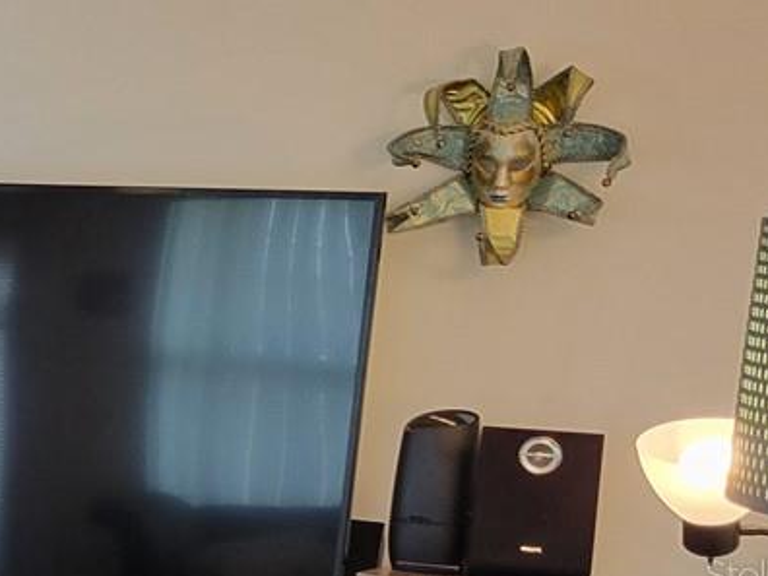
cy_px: 574
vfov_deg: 13.9
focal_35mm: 105
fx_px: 2330
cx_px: -663
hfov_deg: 15.7
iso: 200
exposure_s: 1/120
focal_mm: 5.4
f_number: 1.8
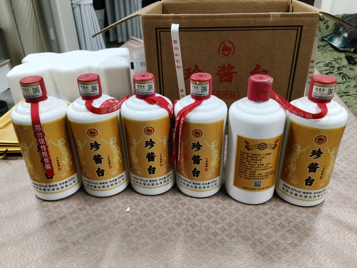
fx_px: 278
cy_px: 134
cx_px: 178
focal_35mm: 27
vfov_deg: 51.4
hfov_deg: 65.3
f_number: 1.8
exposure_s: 1/50
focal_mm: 3.98
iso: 320
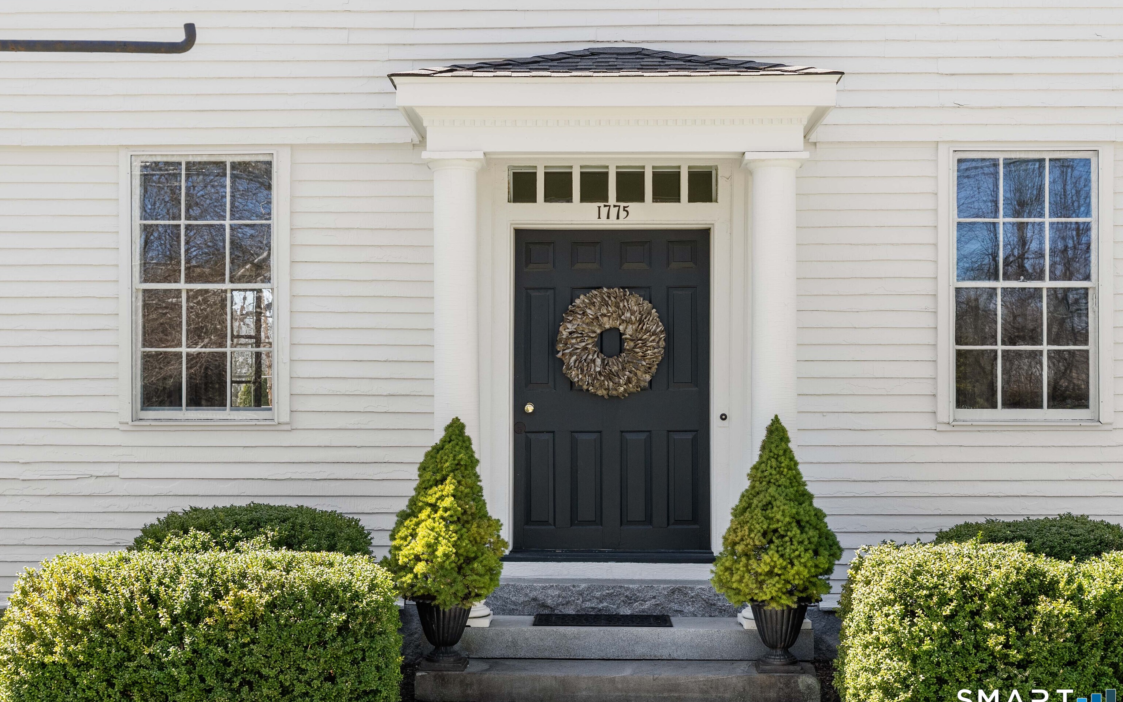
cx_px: 562
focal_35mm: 48
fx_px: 1475
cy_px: 343
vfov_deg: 26.8
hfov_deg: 41.7
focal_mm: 47.2
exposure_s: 1/400
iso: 640
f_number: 8
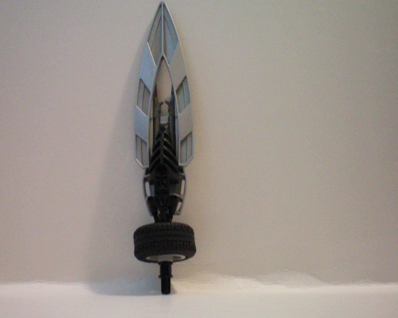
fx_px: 577
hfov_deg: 38.0
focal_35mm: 49
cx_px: 187
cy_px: 171
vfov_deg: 30.8
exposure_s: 1/5
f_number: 3.1
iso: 400
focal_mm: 6.3
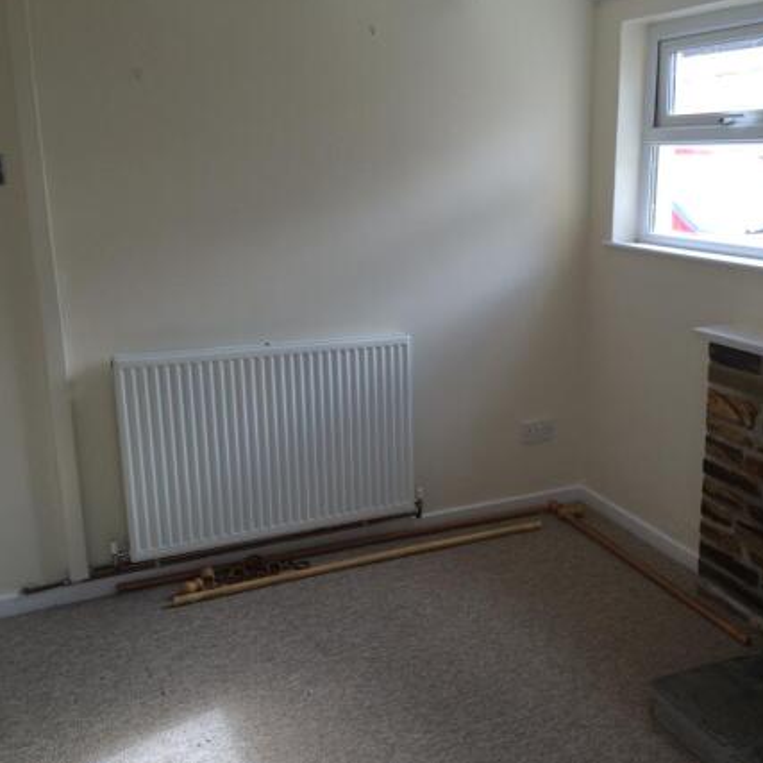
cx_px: 507
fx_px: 873
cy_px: 380
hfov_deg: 46.5
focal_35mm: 35
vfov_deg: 47.2
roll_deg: -0.2
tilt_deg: -15.2
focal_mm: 4.15
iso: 32
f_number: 2.2
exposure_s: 1/104
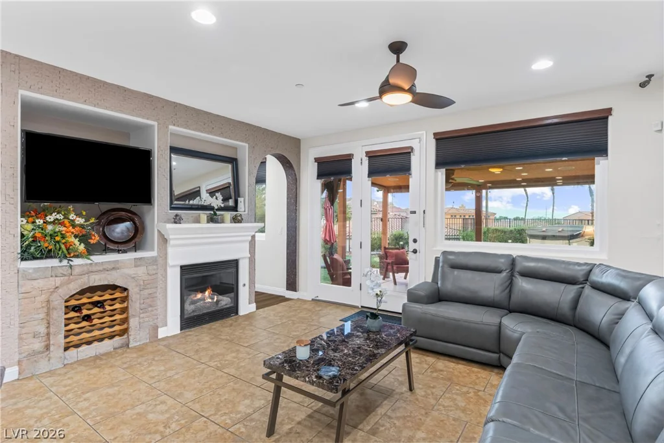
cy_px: 222
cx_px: 332
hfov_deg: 86.9
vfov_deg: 64.6
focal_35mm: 19
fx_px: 350
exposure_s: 1/100
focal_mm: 19
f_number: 8
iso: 400
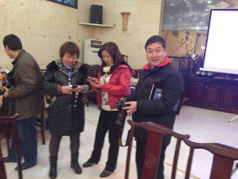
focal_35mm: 33
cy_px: 90
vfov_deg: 42.9
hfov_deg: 55.4
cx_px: 119
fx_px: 227
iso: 640
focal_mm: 4.13
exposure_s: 1/15
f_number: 2.4
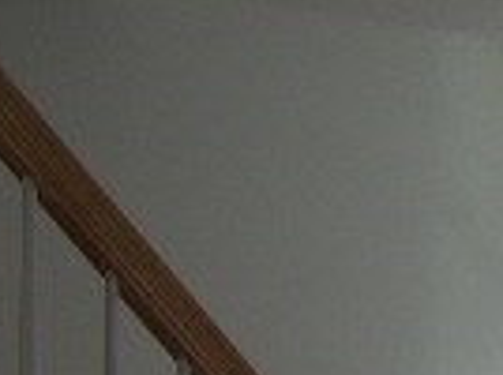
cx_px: 1021
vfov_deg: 7.7
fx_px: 2640
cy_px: 806
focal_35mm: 182
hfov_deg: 10.0
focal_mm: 7.8
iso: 50
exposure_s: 1/100
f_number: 4
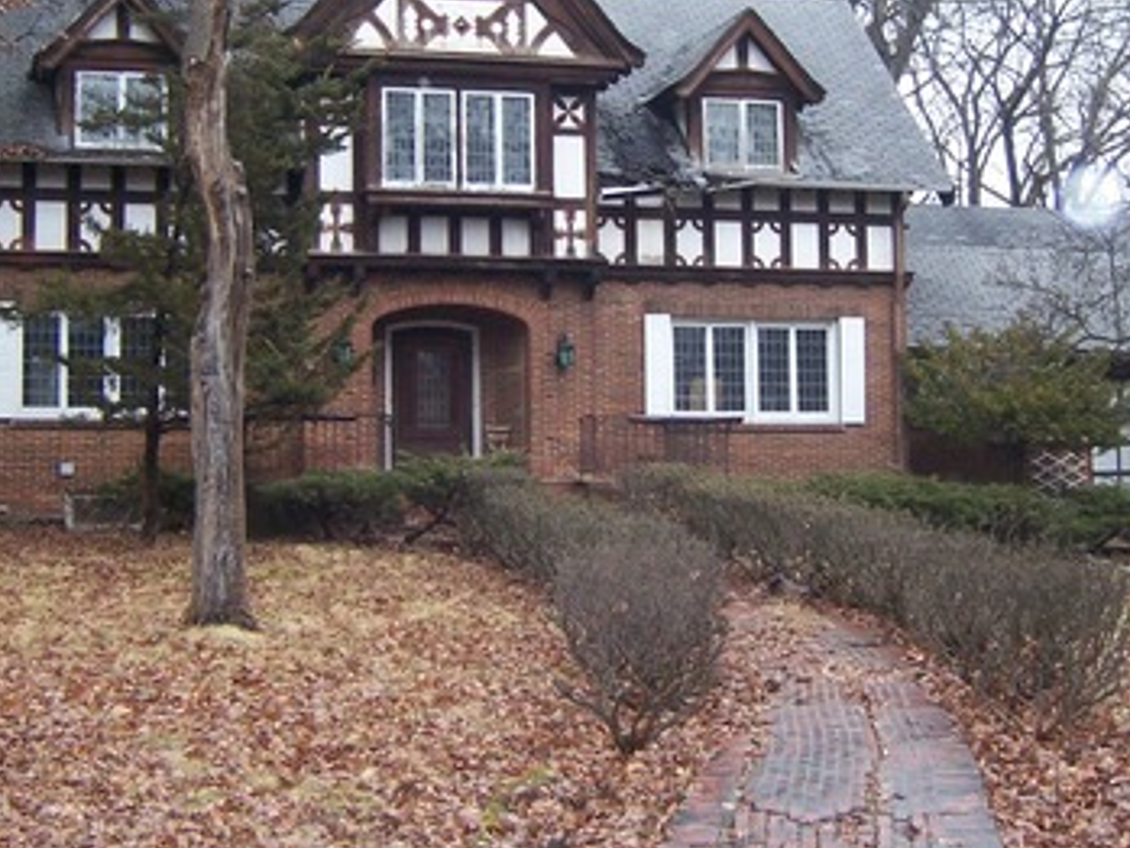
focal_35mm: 66
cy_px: 327
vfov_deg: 22.2
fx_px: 2155
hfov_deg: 29.4
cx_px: 554
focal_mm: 6.2
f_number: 2.8
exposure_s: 1/60
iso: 125
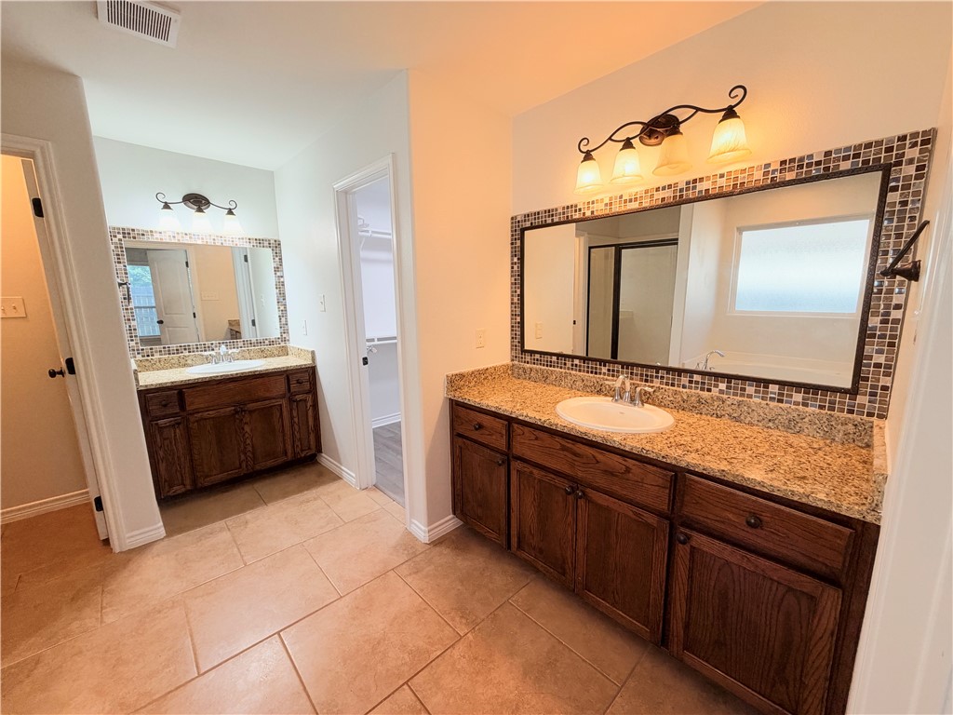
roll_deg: +0.3
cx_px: 476
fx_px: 385
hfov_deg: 102.1
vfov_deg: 85.7
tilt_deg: -8.8
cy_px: 358
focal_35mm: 14
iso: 160
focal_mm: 2.22
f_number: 2.2
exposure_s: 1/60
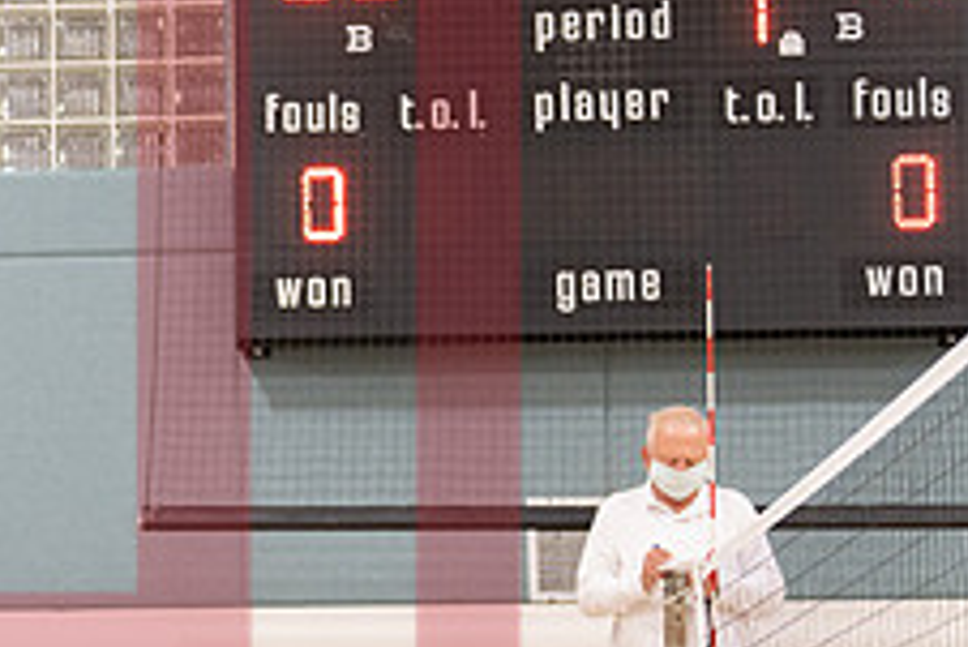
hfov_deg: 12.0
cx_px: -367
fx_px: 4439
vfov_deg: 8.3
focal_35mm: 165
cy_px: 699
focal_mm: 50
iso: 1000
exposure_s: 1/1600
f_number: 1.2
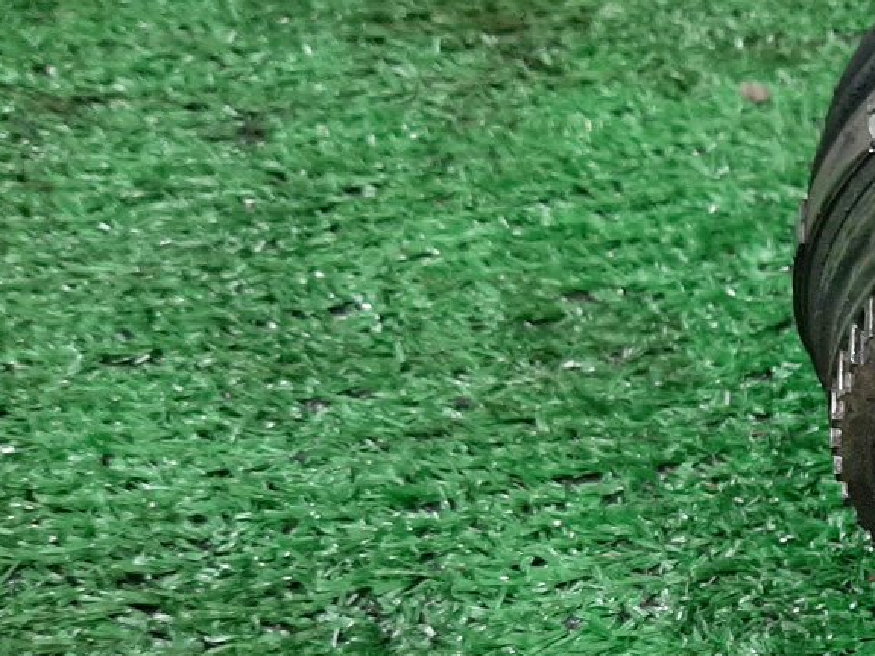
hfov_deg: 26.9
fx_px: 1643
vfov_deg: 21.7
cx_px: 1010
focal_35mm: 65
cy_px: 673
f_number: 1.7
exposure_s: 1/50
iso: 155
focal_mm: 3.93
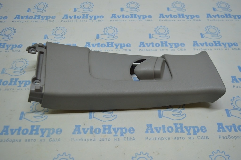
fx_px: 221
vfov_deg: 39.9
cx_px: 120
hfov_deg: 57.3
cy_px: 80
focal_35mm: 33
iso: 400
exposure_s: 1/125
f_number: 3.8
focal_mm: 22
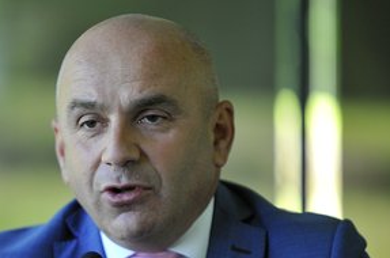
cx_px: 155
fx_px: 3772
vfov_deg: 3.9
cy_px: 179
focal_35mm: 349
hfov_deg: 5.9
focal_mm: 200
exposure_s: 1/320
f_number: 2.8
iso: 1250
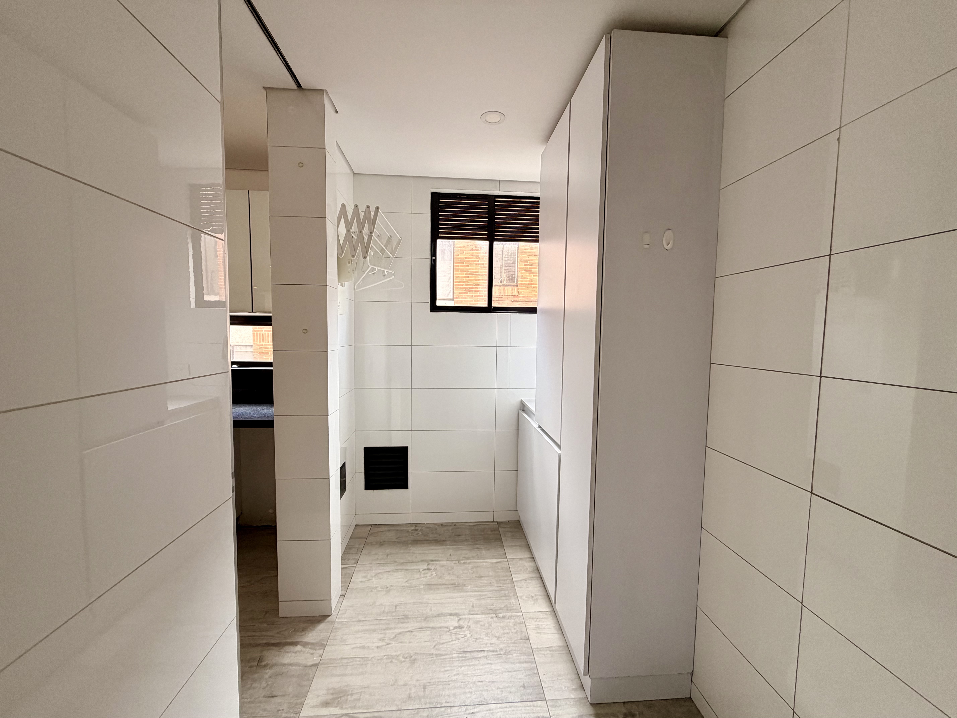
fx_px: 387
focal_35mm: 14
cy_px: 359
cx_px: 478
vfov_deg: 85.7
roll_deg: -0.9
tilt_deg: -2.9
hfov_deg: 102.1
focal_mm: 2.22
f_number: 2.2
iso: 125
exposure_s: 1/121
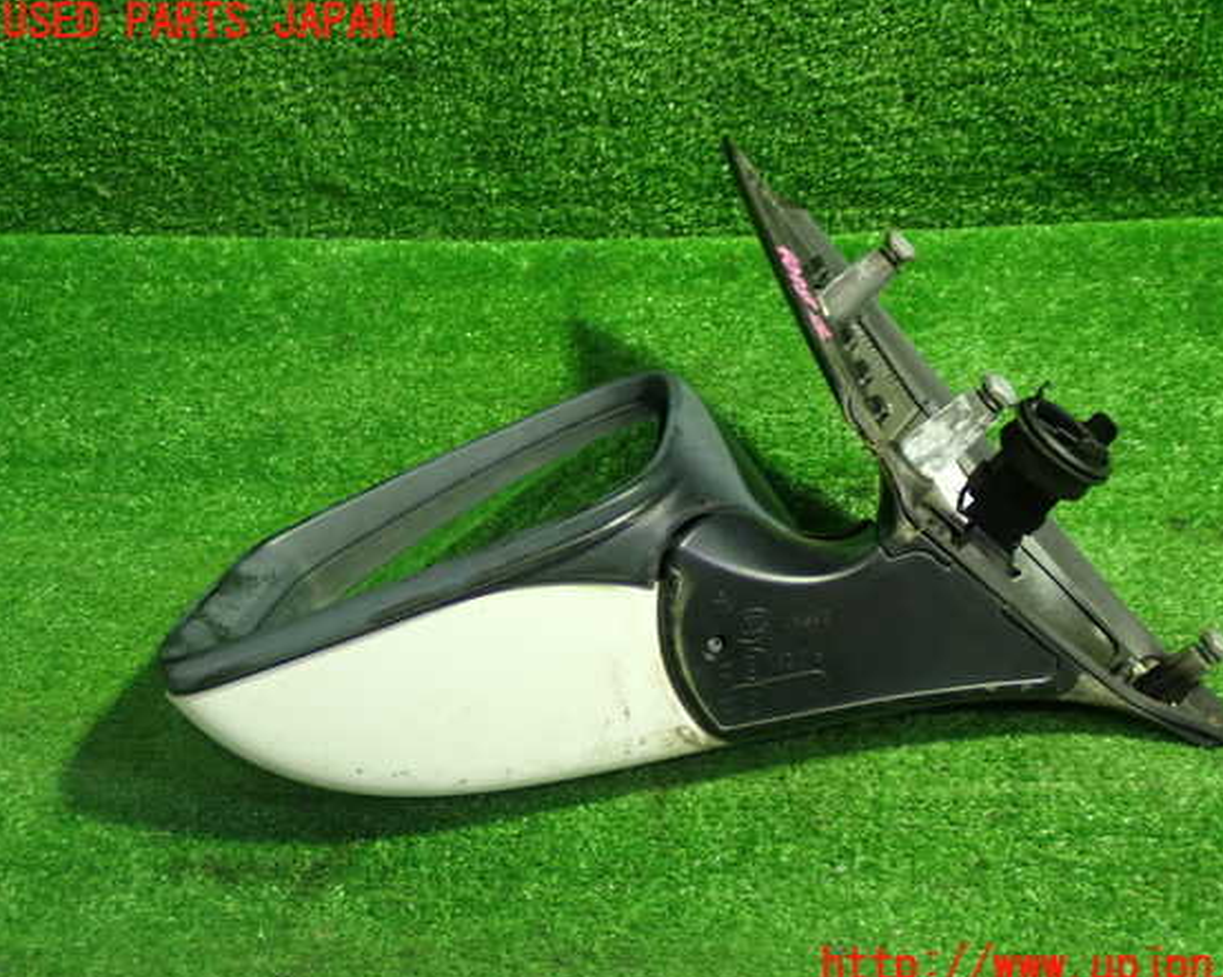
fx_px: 1809
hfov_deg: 37.3
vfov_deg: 30.2
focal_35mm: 50
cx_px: 657
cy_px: 495
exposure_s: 1/50
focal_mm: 8.4
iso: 800
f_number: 3.1
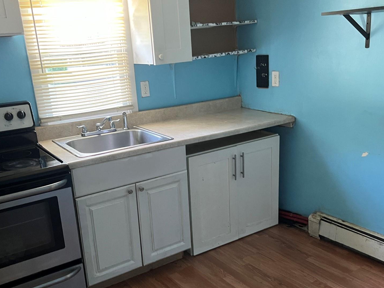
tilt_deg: -17.3
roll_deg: +4.7
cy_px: 166
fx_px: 410
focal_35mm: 37
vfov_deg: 38.6
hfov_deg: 50.1
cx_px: 189
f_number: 1.6
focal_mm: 5.1
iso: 400
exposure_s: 1/40
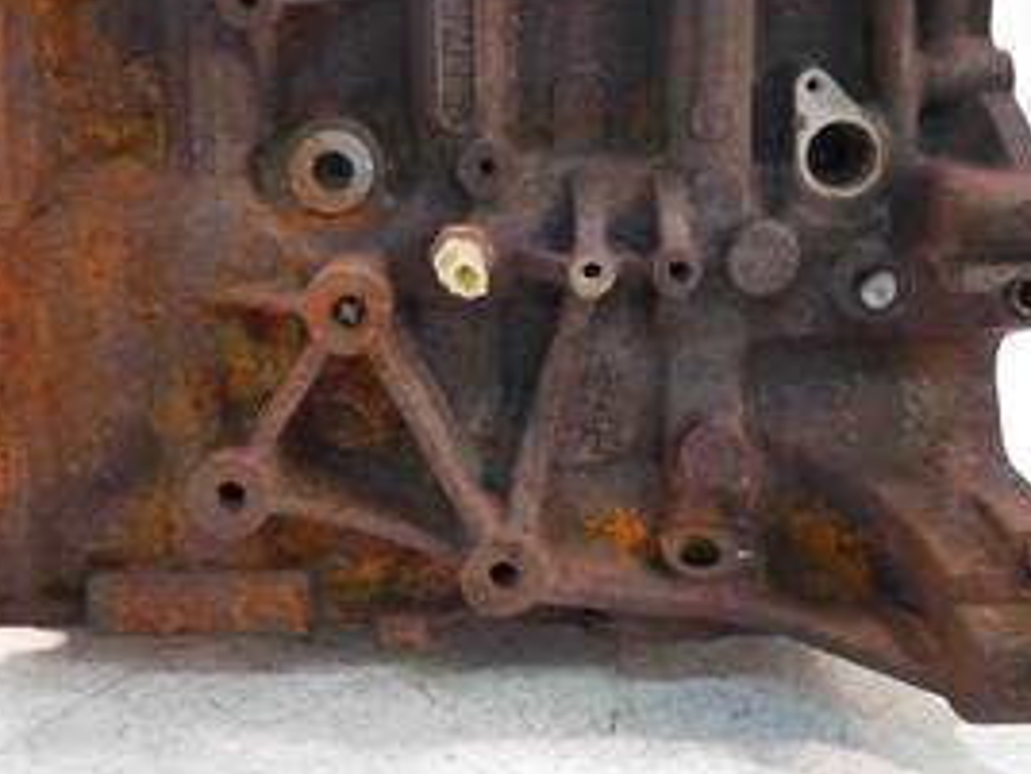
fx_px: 1281
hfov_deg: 43.6
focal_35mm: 43
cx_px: 400
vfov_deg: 33.1
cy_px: 216
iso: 1250
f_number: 3.5
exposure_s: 1/60
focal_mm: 12
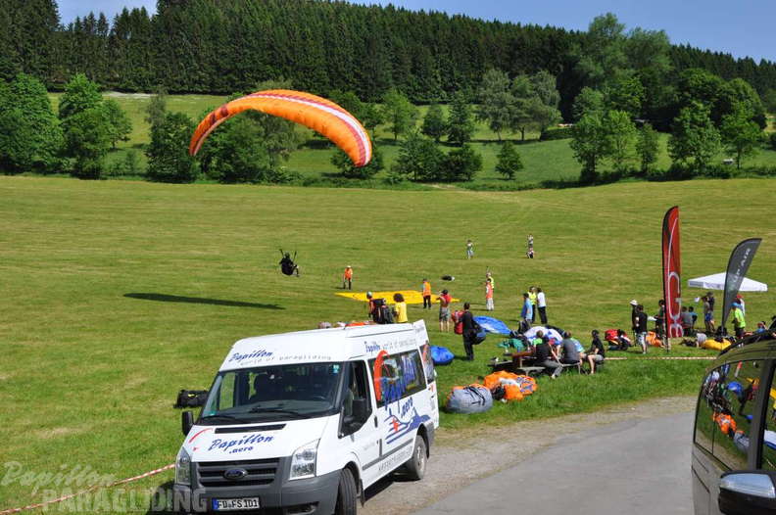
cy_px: 258
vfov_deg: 31.8
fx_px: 904
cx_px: 388
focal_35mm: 42
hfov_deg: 46.4
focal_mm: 28
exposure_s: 1/400
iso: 200
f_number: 10
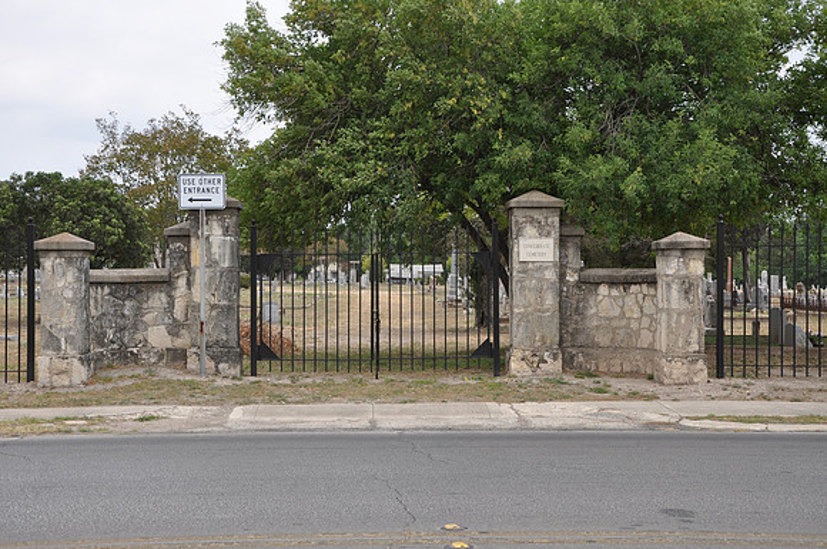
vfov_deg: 25.7
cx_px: 414
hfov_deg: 37.9
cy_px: 274
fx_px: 1204
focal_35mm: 52
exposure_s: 1/200
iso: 200
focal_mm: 35
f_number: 8
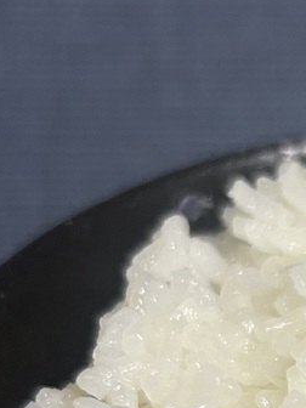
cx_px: 481
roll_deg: -0.7
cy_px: 498
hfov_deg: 13.9
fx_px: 1167
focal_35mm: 99
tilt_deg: -17.1
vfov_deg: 18.7
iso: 160
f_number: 1.5
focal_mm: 5.7
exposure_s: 1/60
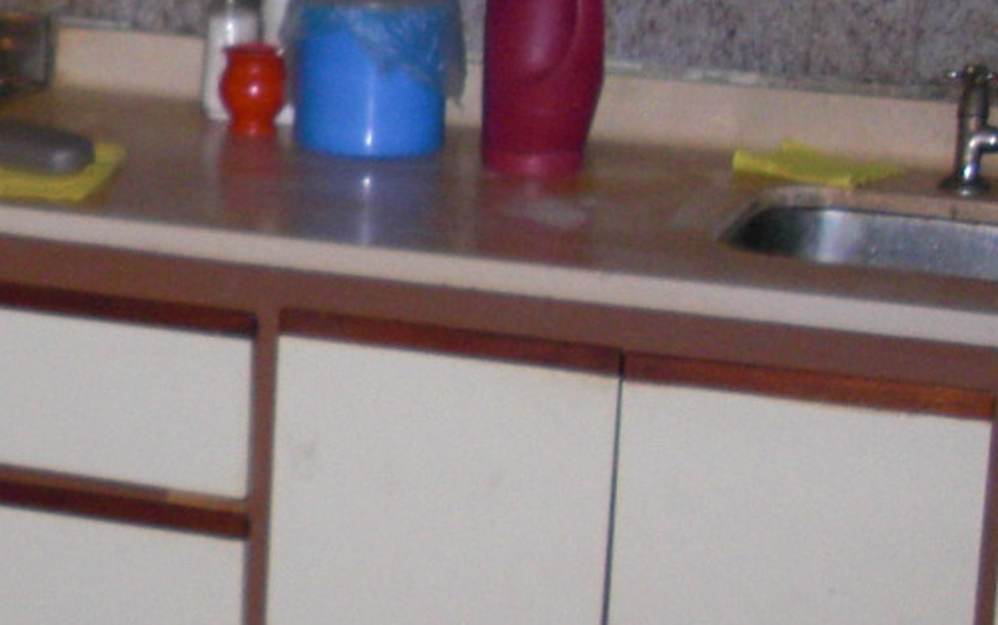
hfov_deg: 16.1
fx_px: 3320
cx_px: -359
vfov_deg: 10.7
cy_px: 180
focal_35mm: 122
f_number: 2.8
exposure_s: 1/60
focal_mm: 6.3
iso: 200
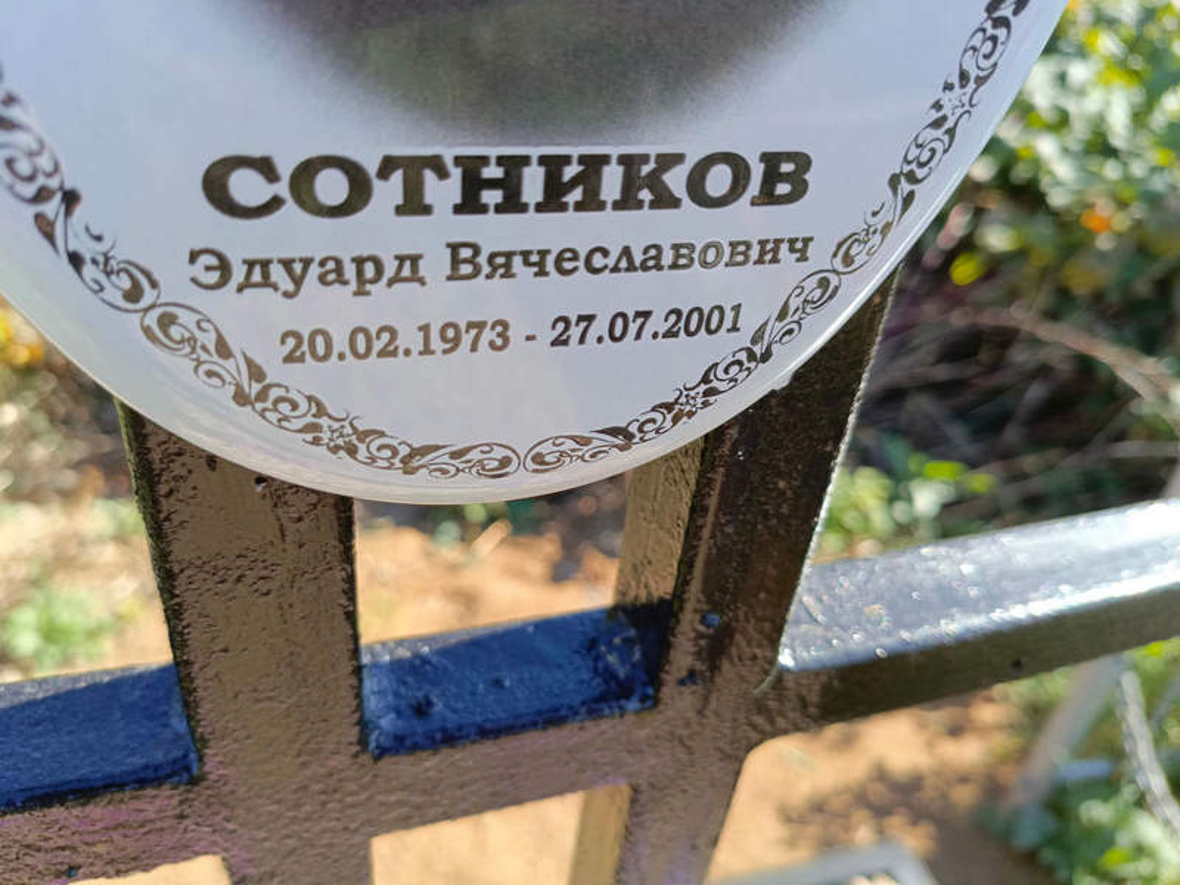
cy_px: 442
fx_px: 852
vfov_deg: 54.9
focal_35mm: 25
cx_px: 590
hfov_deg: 69.4
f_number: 1.69
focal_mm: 4.76
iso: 108
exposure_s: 1/229
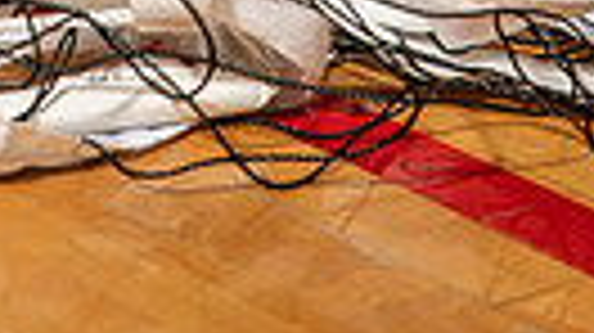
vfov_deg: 4.7
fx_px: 3934
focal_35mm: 250
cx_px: 490
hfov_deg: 8.6
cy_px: -580
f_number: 7.1
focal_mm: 70
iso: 320
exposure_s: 1/250
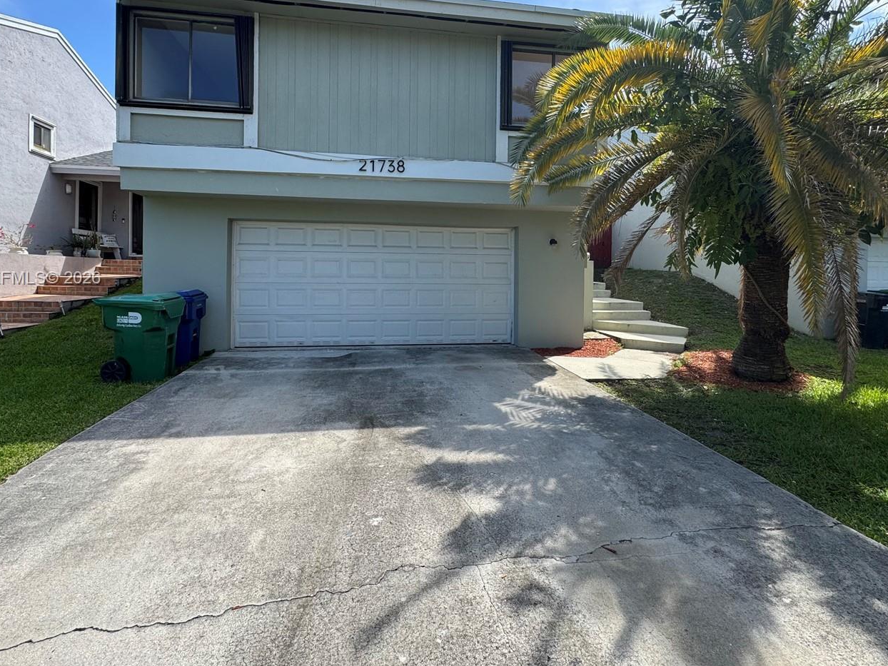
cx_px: 450
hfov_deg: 87.7
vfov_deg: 71.1
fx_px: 462
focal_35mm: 18
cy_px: 279
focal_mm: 2.22
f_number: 2.2
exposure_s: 1/522
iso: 40
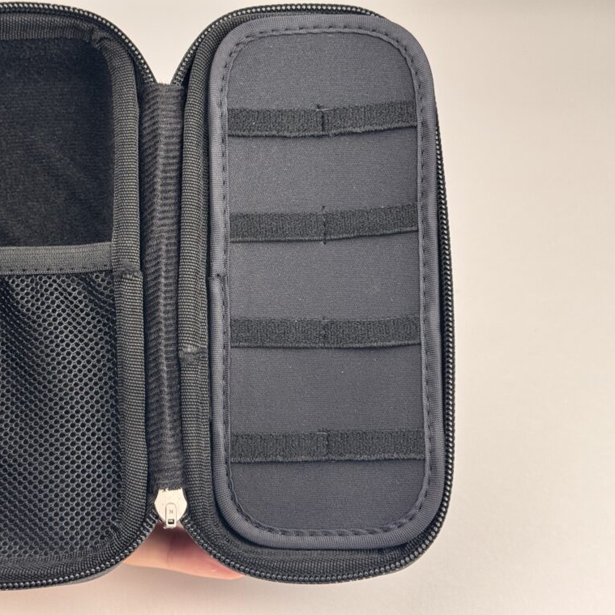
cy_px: 308
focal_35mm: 57
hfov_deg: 29.9
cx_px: 216
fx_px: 1146
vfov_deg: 30.0
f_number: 1.78
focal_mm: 6.76
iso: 64
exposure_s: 1/428
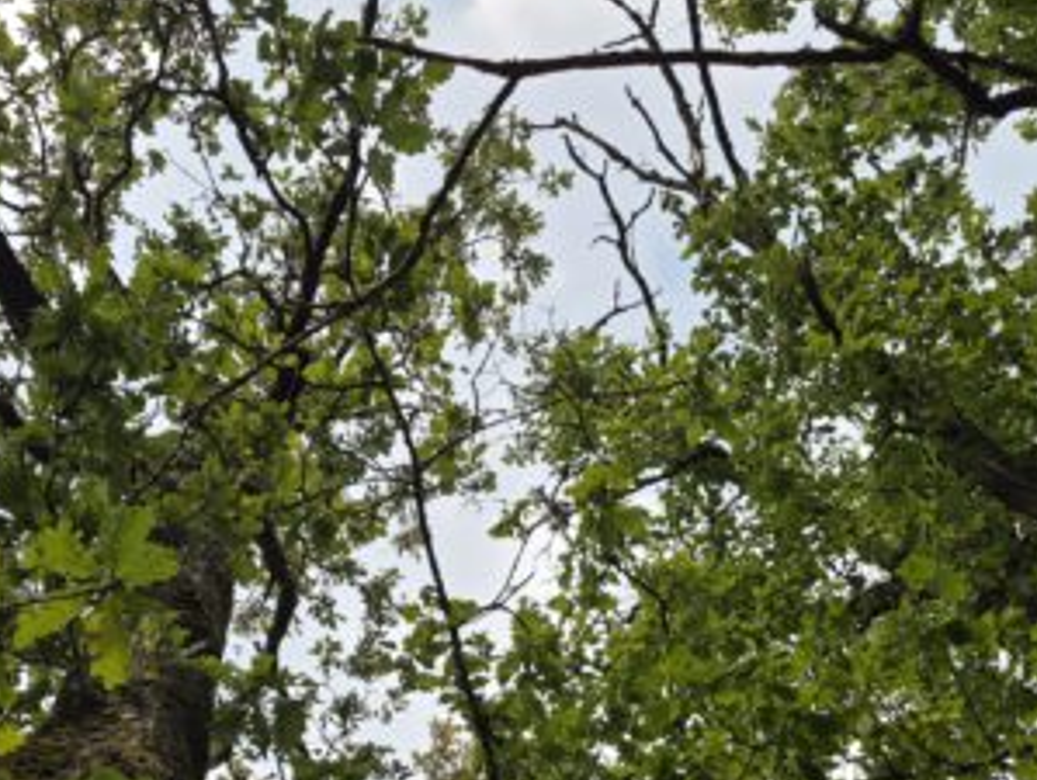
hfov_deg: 39.5
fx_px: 1440
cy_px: 605
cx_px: 428
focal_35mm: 48
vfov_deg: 29.7
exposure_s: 1/5920
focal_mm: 5.4
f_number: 1.8
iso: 80
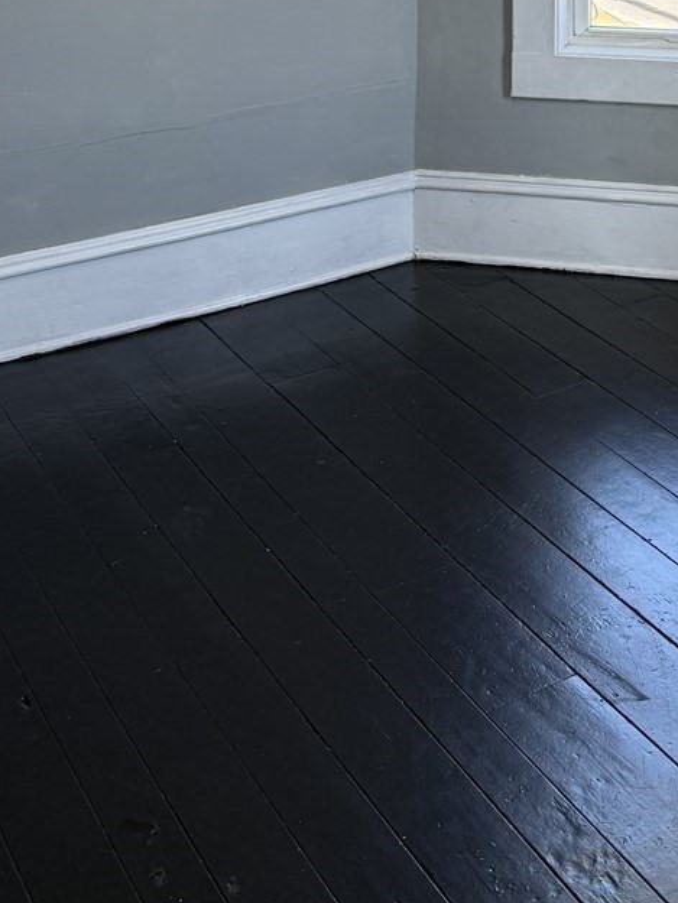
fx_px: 1540
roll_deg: +0.4
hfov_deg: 23.9
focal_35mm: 59
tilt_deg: -5.4
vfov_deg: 29.2
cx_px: 658
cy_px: -111
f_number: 1.78
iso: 80
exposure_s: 1/120
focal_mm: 6.76
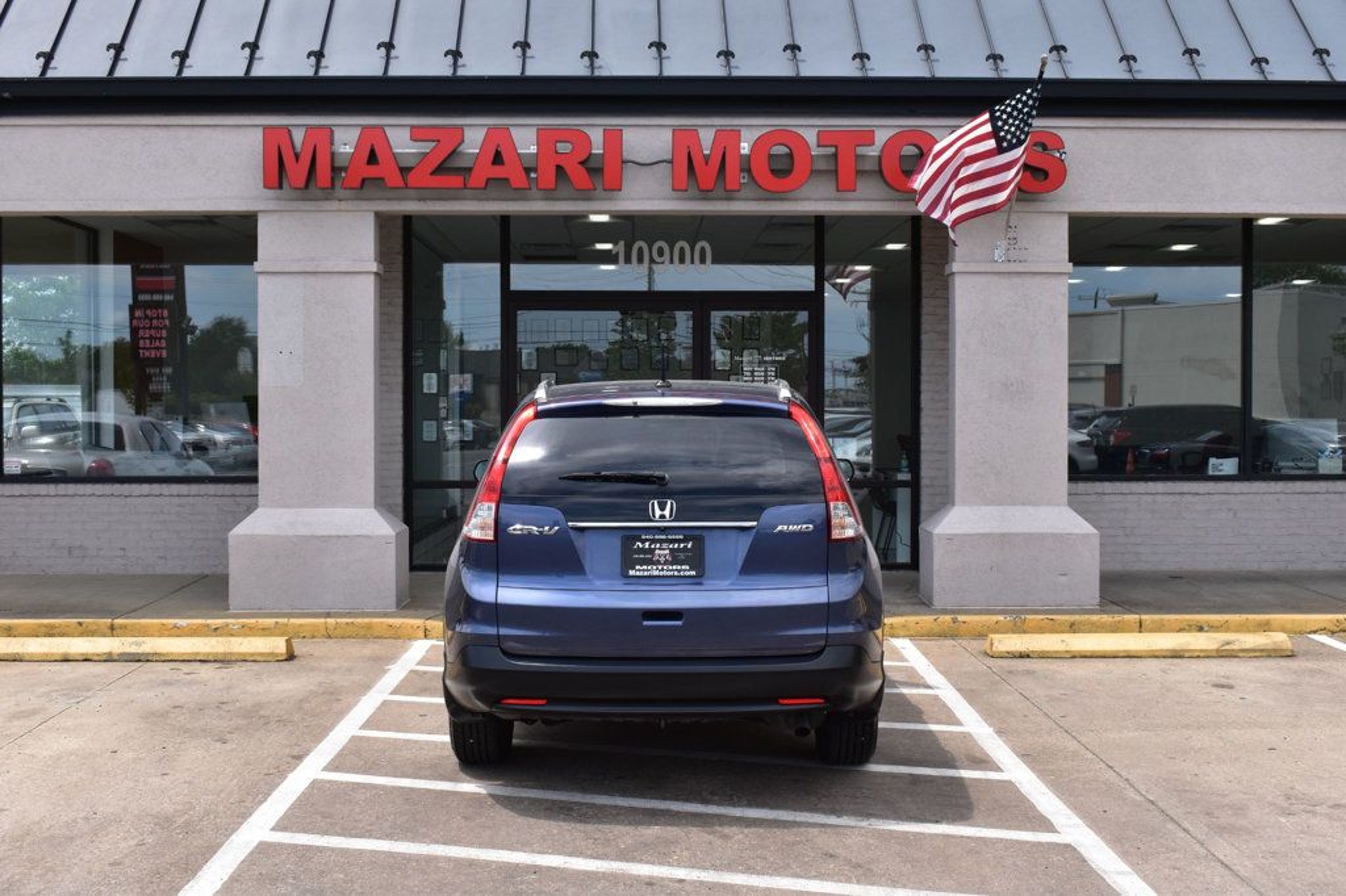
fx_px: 1626
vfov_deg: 30.8
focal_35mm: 44
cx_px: 673
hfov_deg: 45.0
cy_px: 448
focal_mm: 29
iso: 400
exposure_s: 1/400
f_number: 11
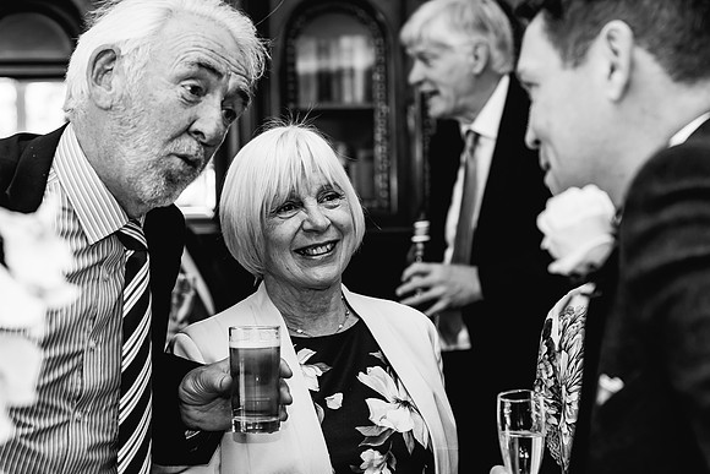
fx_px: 1756
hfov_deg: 22.9
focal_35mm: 89
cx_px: 355
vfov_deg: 15.4
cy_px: 237
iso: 800
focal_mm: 89
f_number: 4.5
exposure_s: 1/200
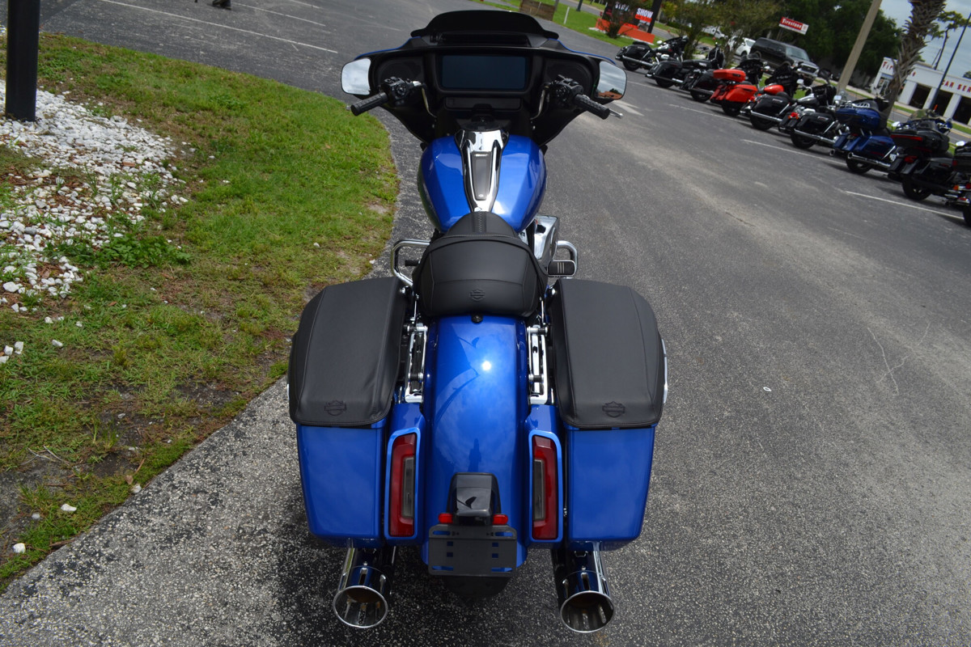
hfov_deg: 67.4
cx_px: 486
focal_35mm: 27
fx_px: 728
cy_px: 324
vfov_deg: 47.9
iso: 100
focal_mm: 18
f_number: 9
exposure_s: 1/320
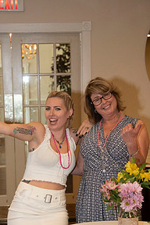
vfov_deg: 20.9
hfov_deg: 14.1
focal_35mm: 97
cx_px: 63
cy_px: 152
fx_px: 606
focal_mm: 62
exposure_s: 1/200
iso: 640
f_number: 4
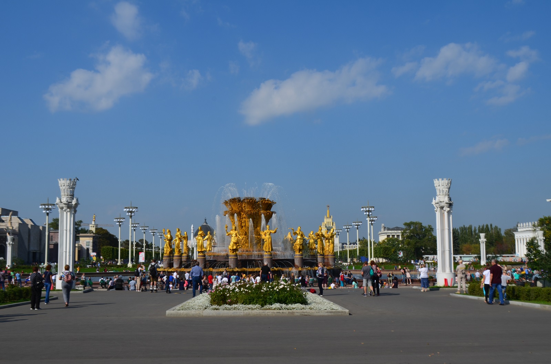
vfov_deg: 30.7
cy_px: 182
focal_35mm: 44
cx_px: 276
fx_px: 664
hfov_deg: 45.1
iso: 100
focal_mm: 29
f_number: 13
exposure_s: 1/200
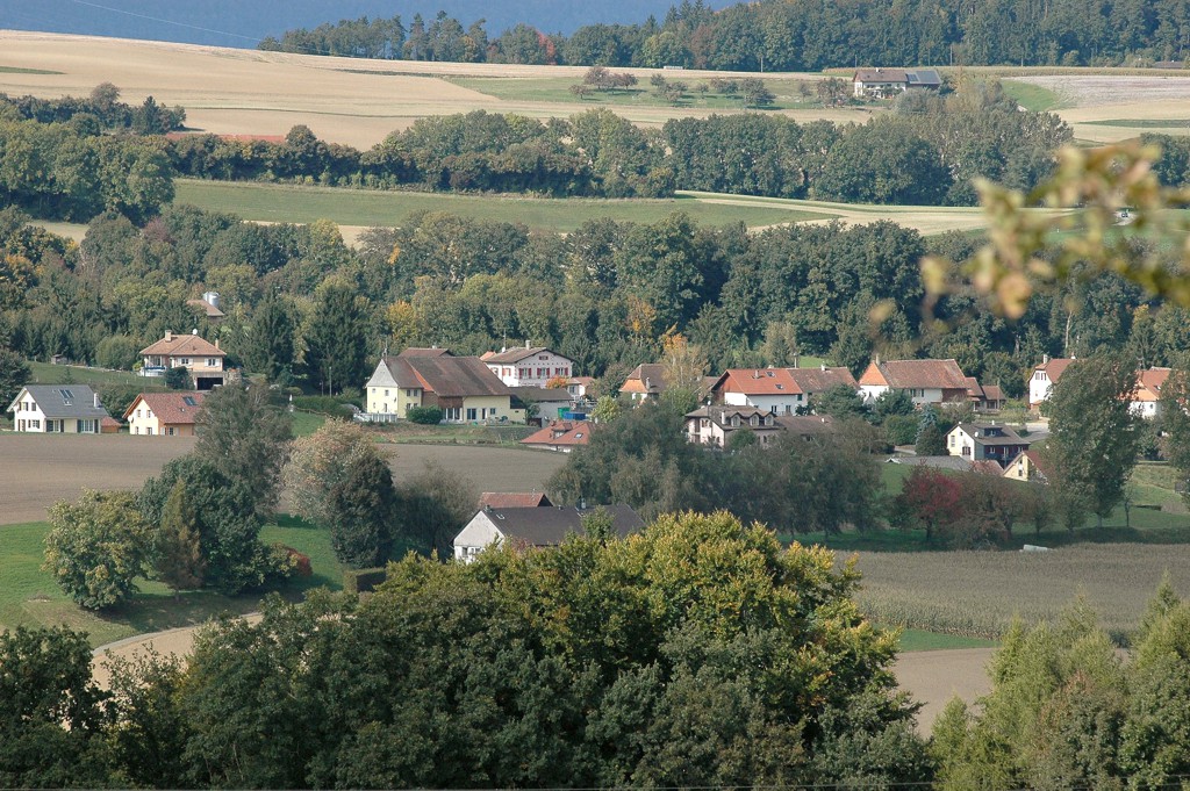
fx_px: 9165
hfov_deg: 7.4
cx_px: 595
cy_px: 396
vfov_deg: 4.9
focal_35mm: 278
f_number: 8
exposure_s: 1/1000
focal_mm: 185
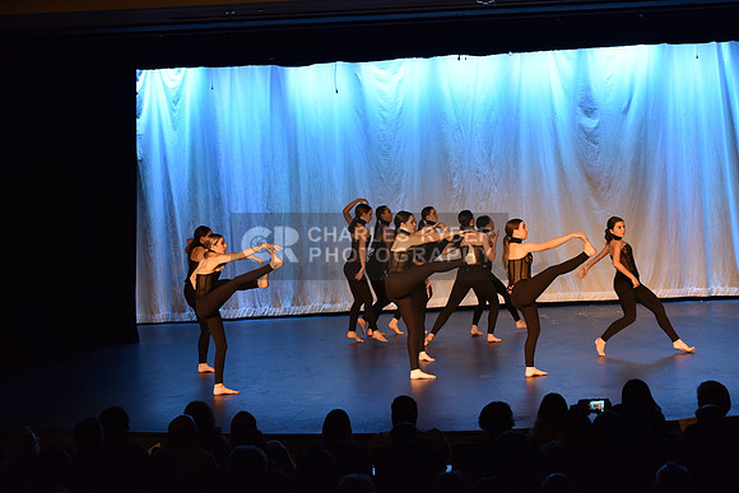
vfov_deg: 16.1
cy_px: 246
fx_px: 1745
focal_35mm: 85
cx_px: 370
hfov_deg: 23.9
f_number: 4.5
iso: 2000
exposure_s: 1/250
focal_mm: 85
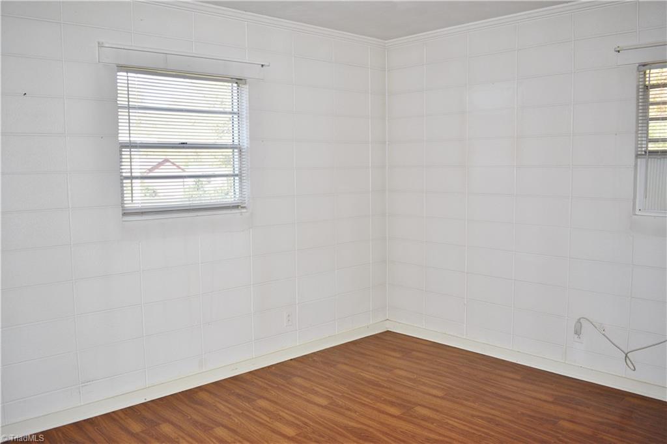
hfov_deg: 61.9
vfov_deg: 43.6
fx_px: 556
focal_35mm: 30
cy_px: 222
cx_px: 334
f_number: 4
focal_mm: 20
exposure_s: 1/200
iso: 320
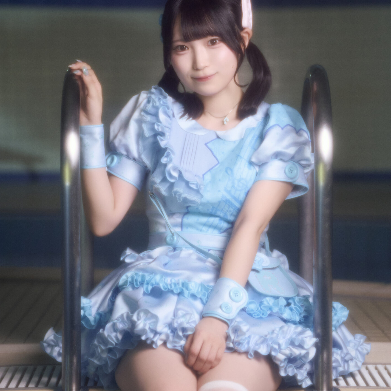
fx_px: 1291
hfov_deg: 17.2
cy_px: 200
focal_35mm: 101
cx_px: 195
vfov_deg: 17.2
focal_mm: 79
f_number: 2.8
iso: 2500
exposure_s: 1/160
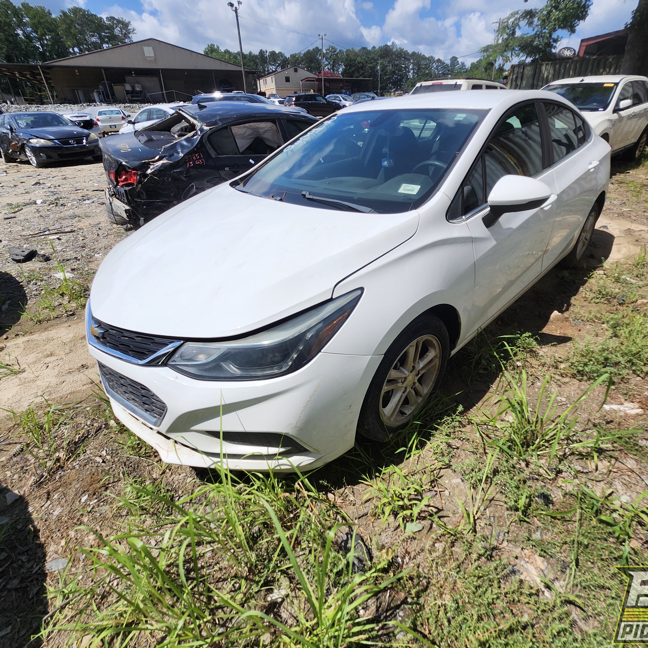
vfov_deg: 87.4
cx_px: 341
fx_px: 339
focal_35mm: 16
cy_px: 316
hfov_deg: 87.4
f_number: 2.2
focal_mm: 1.74
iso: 40
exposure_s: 1/2958
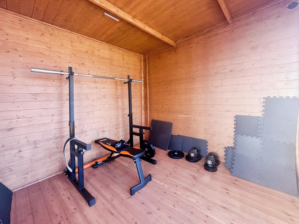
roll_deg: +2.1
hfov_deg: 102.1
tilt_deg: -3.7
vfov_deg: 85.7
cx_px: 150
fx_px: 121
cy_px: 112
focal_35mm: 14
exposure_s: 1/99
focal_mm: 2.22
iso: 160
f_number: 2.2
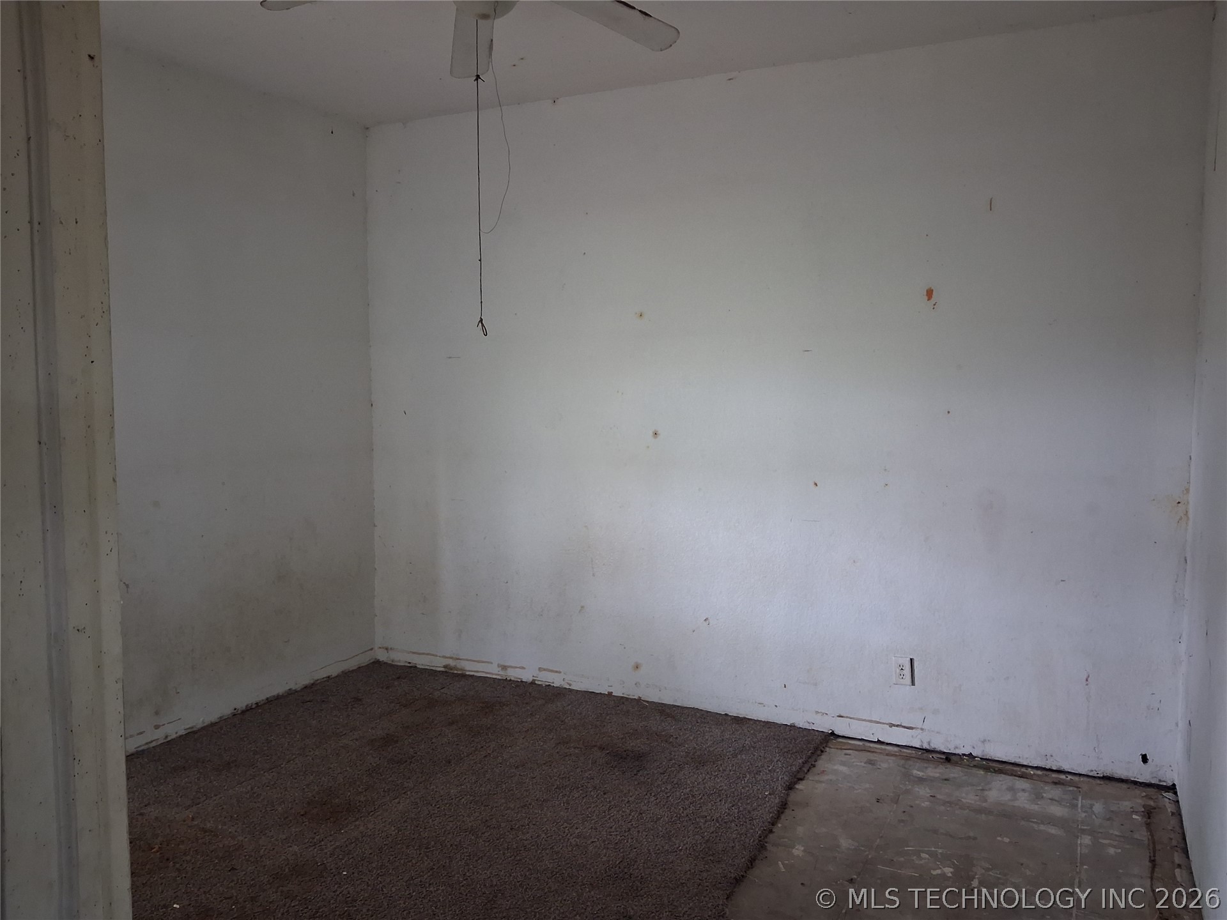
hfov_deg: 65.3
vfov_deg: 51.4
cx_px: 614
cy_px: 460
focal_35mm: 27
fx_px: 957
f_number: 1.8
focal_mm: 4
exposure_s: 1/25
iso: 500
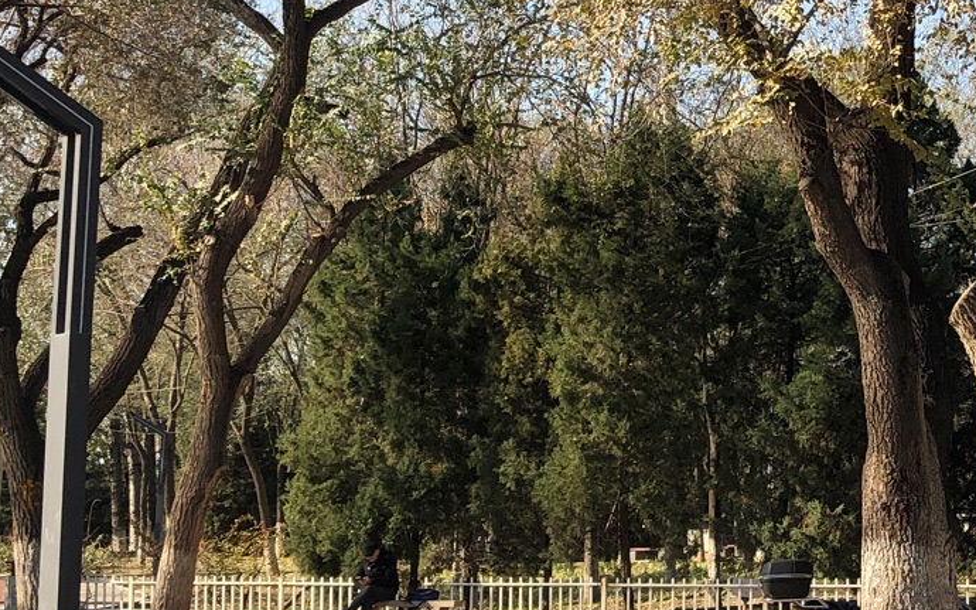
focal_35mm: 86
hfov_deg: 23.4
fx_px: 2287
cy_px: 205
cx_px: 897
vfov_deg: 15.2
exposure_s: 1/906
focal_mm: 4
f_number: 1.8
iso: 20
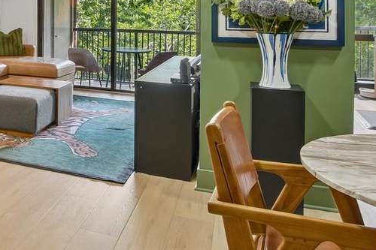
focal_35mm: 41
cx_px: -11
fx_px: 428
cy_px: 12
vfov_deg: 30.7
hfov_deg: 40.7
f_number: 8
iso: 400
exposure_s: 1/15
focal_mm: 16
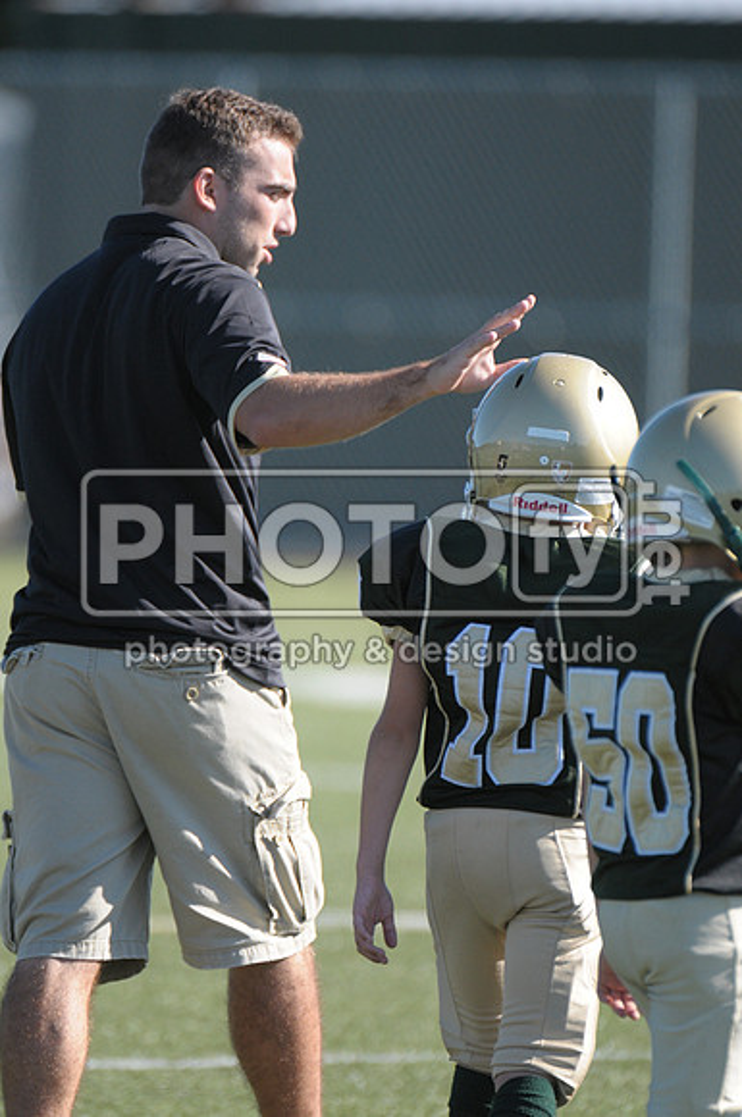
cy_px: 558
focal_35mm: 600
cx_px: 371
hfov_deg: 2.3
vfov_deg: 3.4
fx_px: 18604
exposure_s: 1/2000
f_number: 4
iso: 640
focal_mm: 400
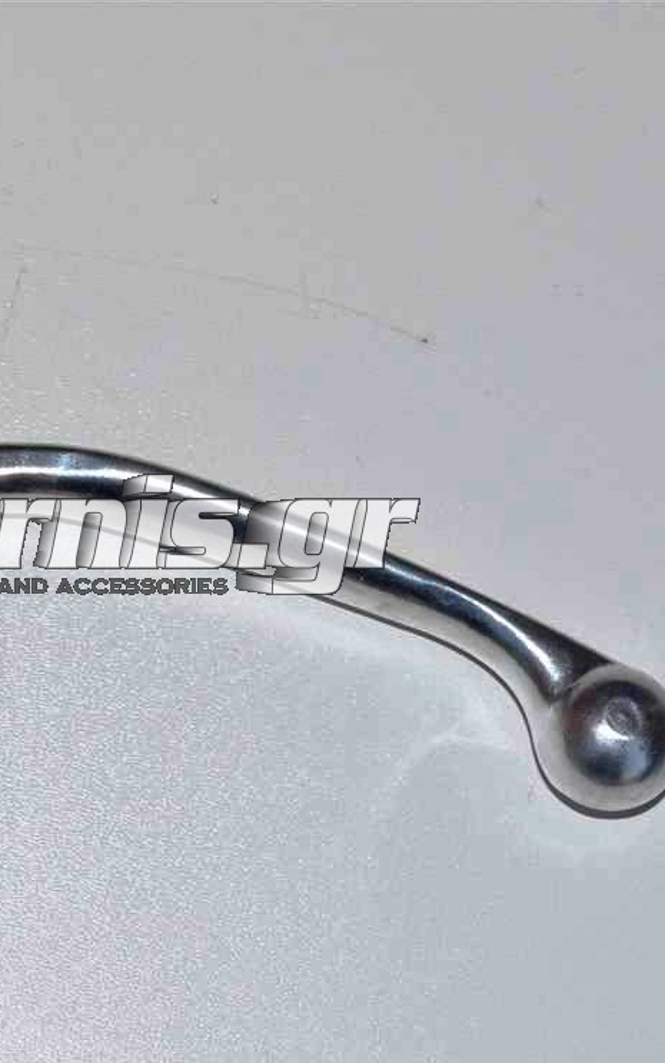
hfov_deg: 10.1
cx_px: -82
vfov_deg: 16.3
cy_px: 535
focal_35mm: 128
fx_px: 3702
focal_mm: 55
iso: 160
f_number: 20
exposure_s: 1/100
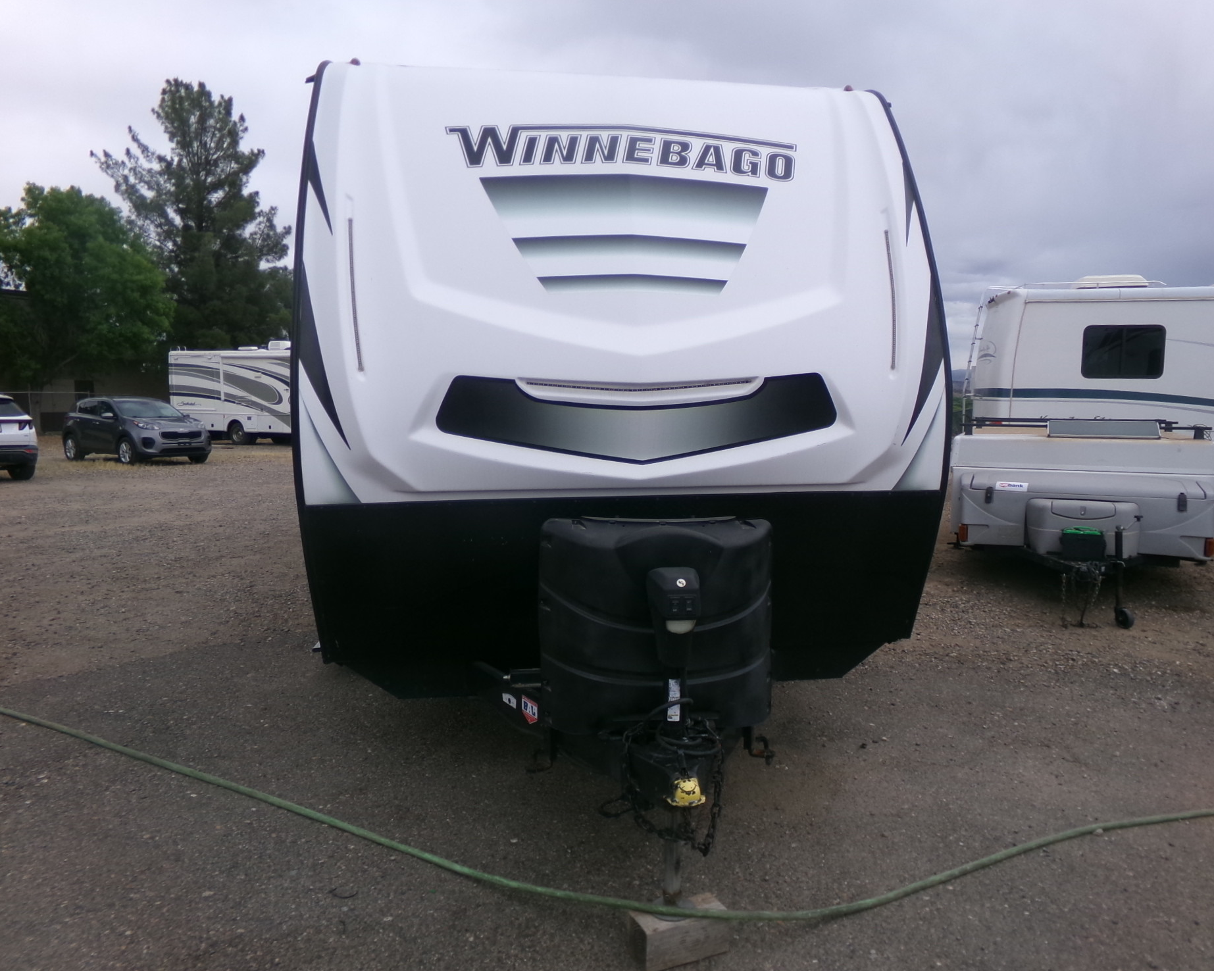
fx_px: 934
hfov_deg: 65.9
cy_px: 504
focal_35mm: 26
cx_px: 669
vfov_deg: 54.9
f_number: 3.7
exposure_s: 1/400
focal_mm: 4.3
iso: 100
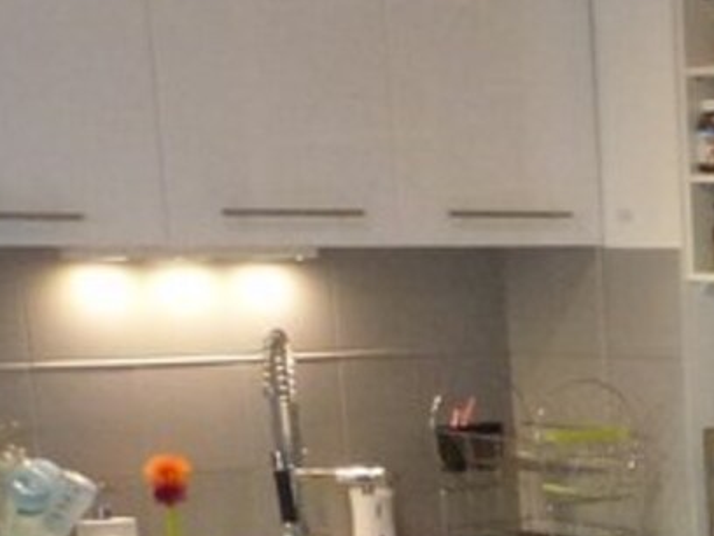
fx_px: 2331
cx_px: 1330
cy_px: 892
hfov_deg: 14.9
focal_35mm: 113
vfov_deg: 12.2
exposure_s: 1/30
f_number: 3.5
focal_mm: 4.3
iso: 400
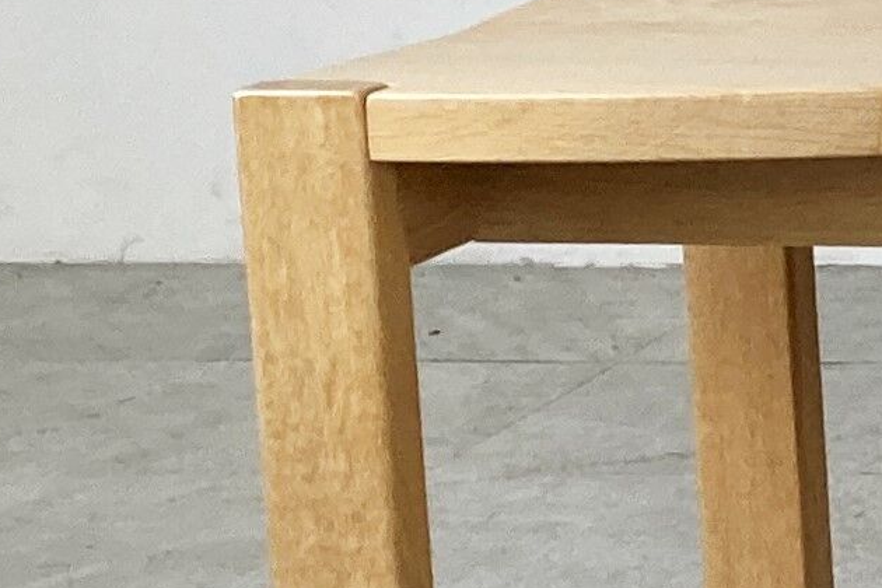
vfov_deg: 7.7
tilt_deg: -9.2
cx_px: 2675
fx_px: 4361
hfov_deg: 9.2
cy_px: -15
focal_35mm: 178
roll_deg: -2.4
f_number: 1.8
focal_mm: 3.99
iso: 50
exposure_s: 1/100
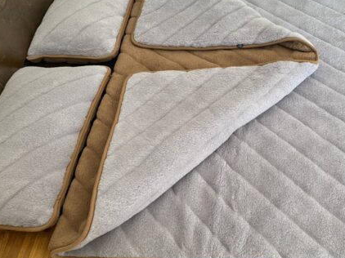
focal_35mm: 37
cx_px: 208
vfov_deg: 38.5
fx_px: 369
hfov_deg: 49.8
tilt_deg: -49.7
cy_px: 108
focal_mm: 4.25
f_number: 1.8
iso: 160
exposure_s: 1/60
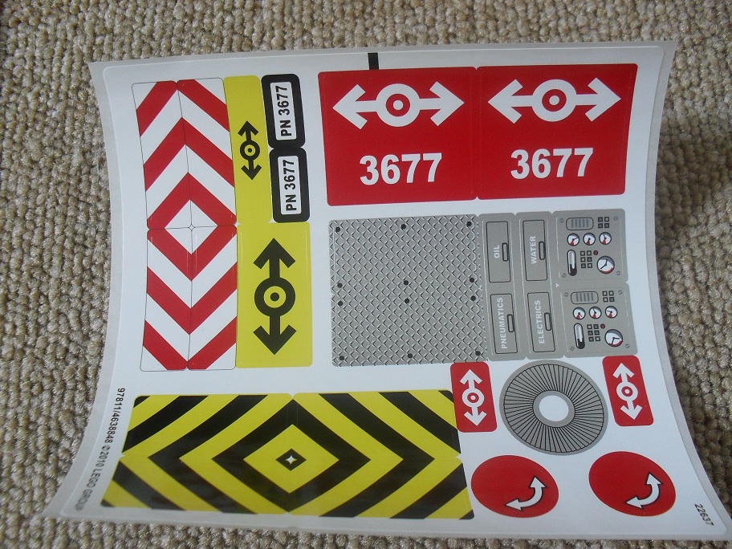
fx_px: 740
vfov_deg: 40.7
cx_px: 366
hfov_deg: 52.6
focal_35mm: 35
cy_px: 274
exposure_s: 1/6
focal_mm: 6.3
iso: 200
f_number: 3.2
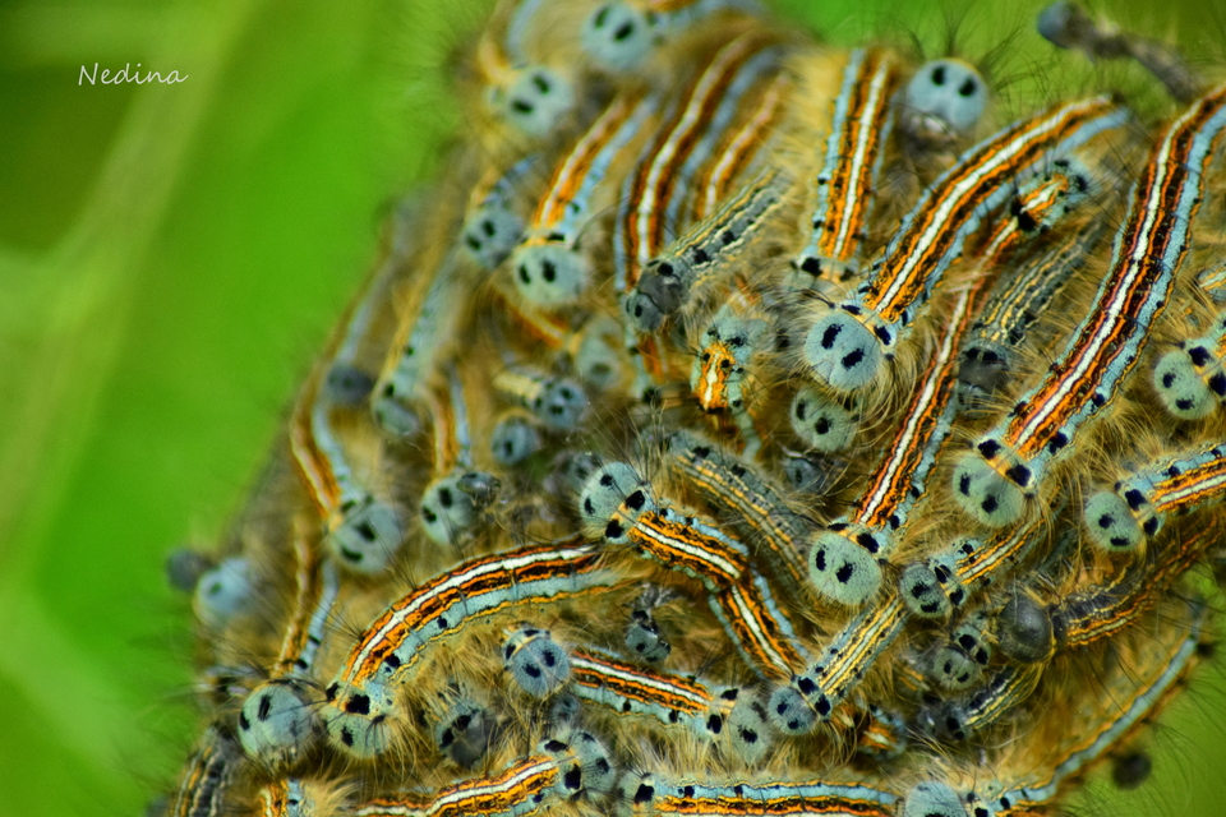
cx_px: 613
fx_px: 15324
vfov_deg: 3.1
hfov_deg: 4.6
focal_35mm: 450
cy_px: 408
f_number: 10
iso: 3200
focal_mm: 300
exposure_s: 1/320
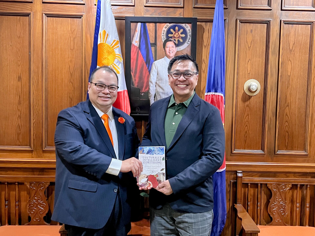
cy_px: 118
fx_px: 237
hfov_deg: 67.3
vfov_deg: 53.1
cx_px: 158
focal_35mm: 26
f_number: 1.5
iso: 500
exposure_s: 1/30
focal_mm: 5.7
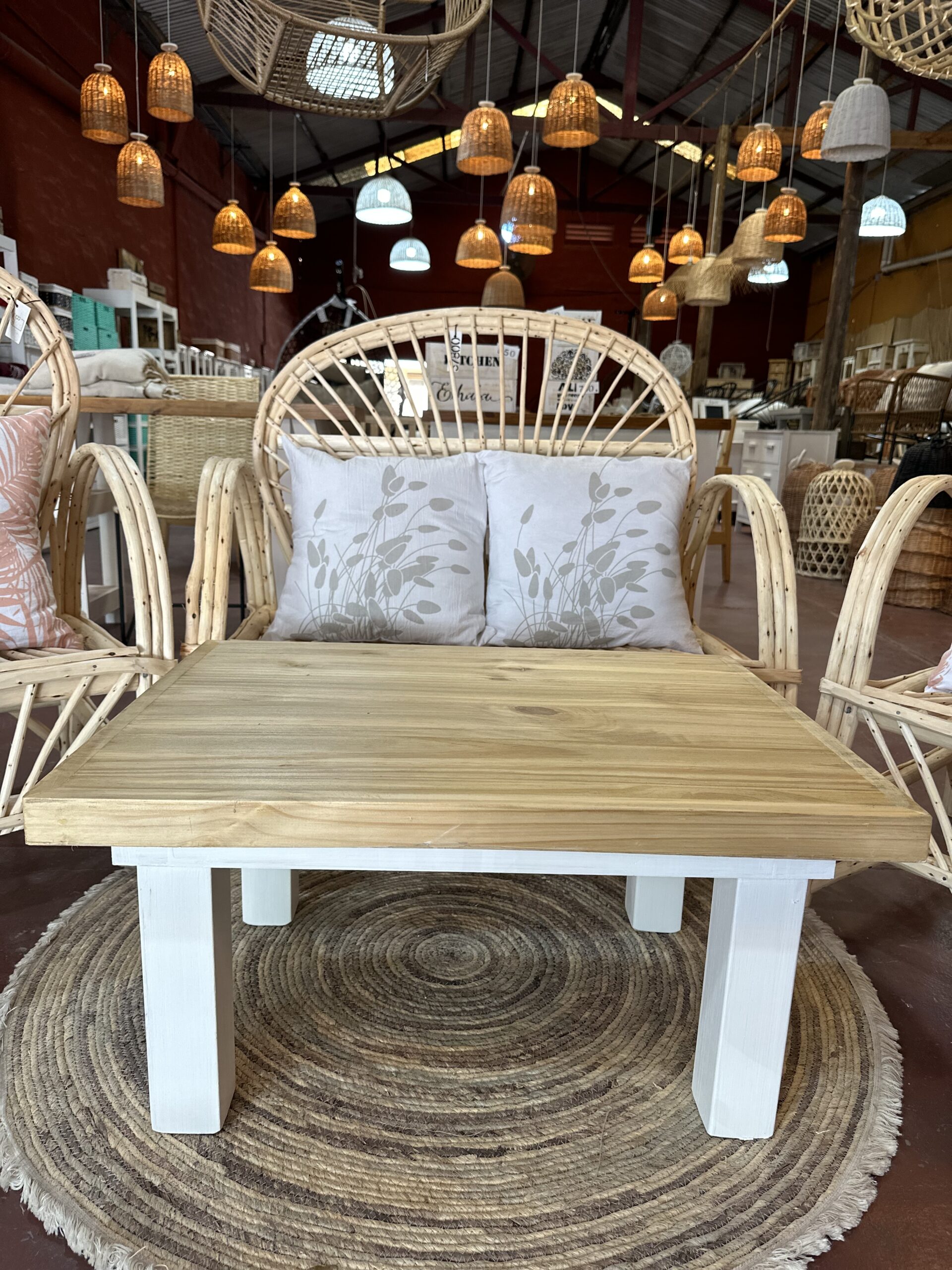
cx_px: 476
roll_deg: -3.1
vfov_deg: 71.6
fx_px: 880
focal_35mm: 24
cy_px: 635
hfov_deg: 56.8
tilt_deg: -14.3
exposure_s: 1/100
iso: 160
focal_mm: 6.86
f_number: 1.78
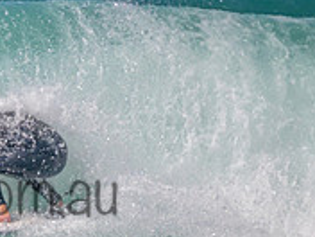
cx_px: -72
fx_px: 23104
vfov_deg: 0.6
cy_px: 173
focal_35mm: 2539
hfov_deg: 0.8
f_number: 11
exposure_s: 1/1600
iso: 500
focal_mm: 800
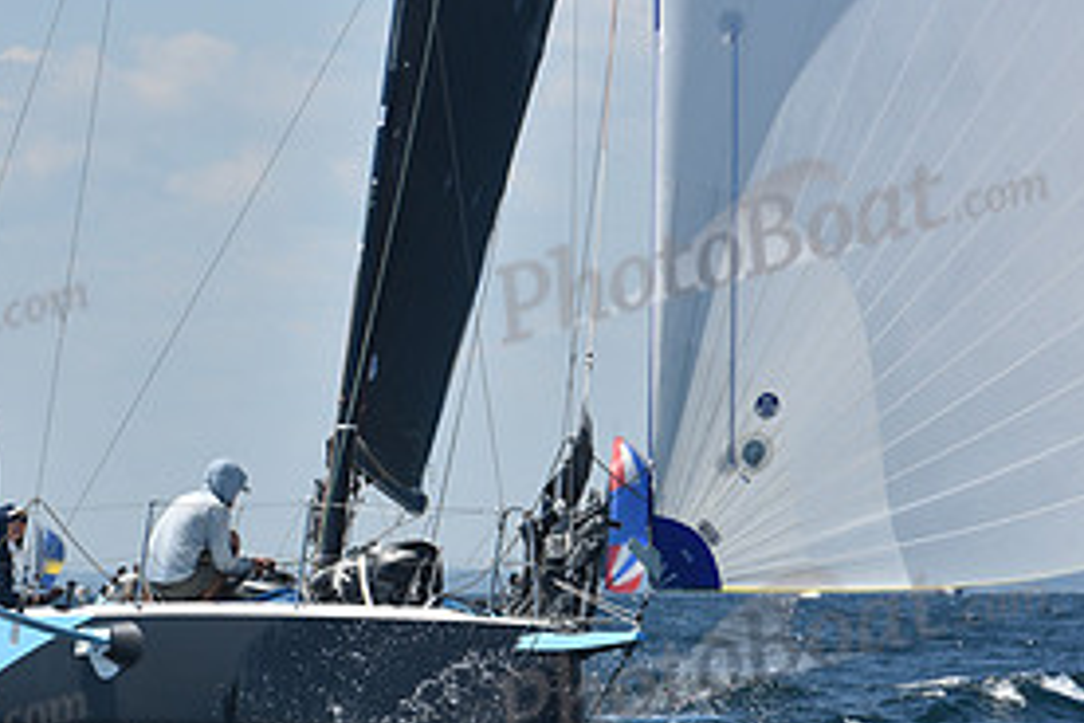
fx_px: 12646
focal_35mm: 420
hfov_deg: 4.9
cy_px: 501
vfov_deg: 3.3
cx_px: 295
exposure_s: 1/1000
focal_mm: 200
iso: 200
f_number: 8
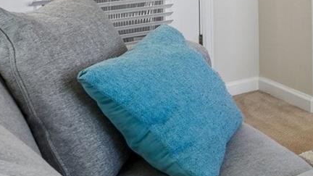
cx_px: 526
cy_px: -111
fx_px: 531
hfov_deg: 22.9
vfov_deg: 16.6
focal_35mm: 64
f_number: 8
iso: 250
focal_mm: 11
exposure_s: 1/30
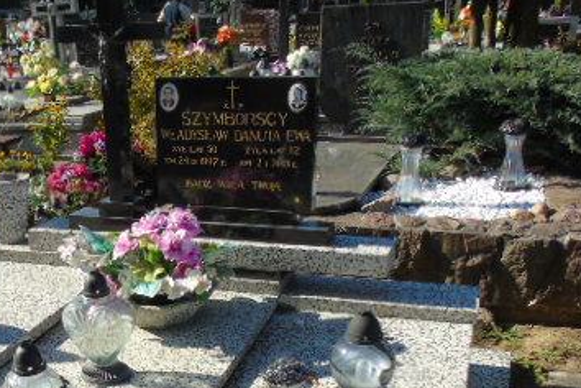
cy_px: 335
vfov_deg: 27.8
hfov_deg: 40.6
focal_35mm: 47
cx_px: 140
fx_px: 758
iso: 80
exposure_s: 1/640
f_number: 3.4
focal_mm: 4.4
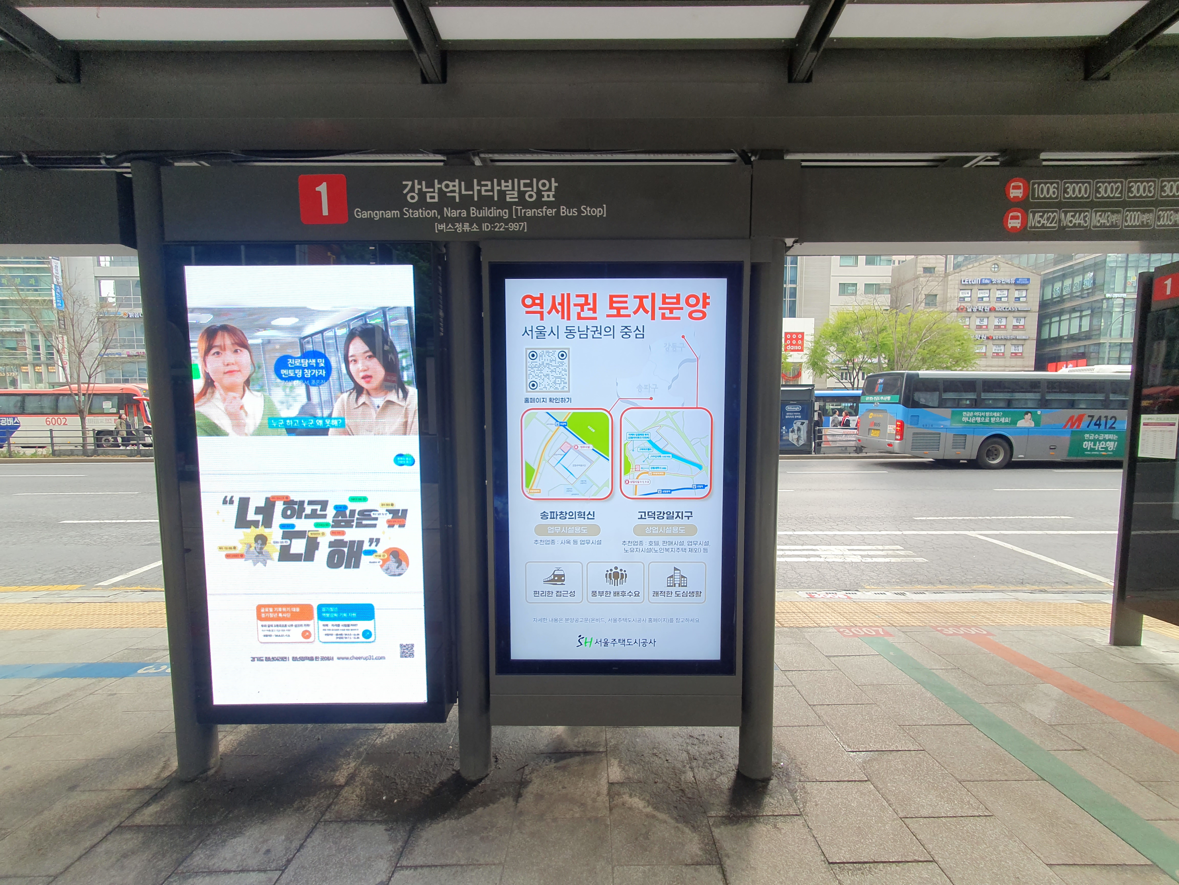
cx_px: 590
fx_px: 443
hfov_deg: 106.2
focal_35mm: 13
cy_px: 442
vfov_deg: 89.9
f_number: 2.2
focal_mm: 1.8
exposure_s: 1/120
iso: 50
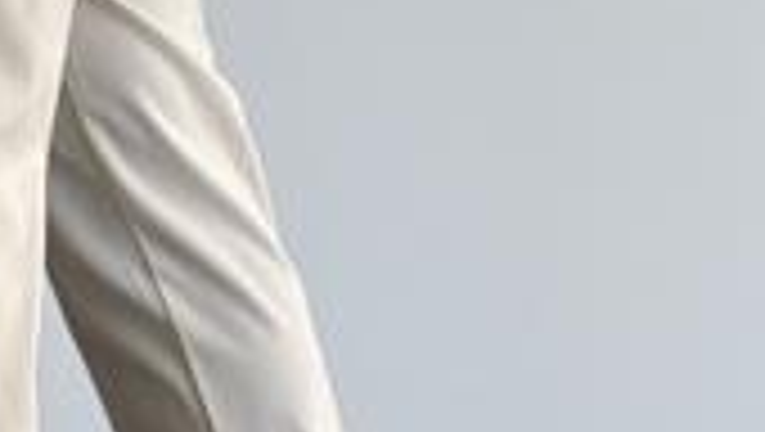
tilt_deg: -1.8
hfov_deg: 12.9
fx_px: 3330
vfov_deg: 7.4
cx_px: -54
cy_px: 92
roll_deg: -1.2
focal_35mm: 164
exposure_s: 1/297
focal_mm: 6.76
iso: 64
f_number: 1.78
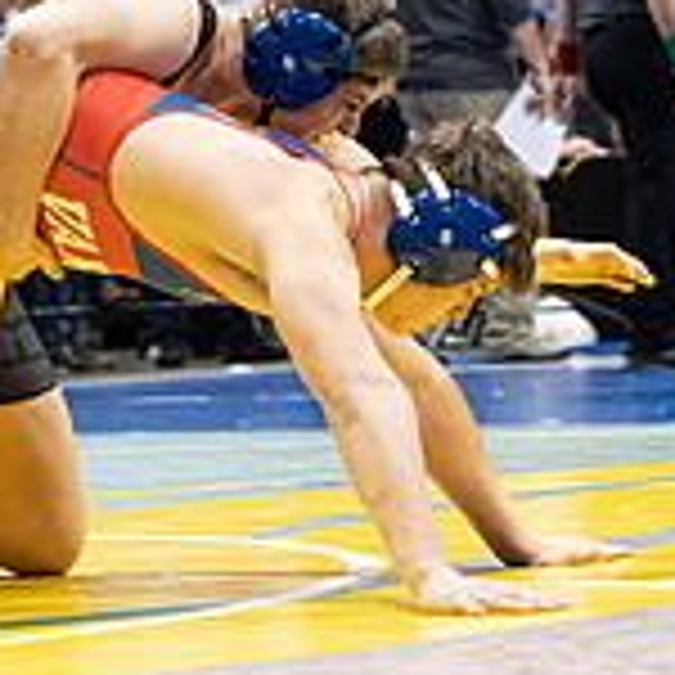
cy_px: 29
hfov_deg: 7.6
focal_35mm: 230
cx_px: 261
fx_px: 5074
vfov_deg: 7.6
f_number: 4
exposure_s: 1/500
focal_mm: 70
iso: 8000
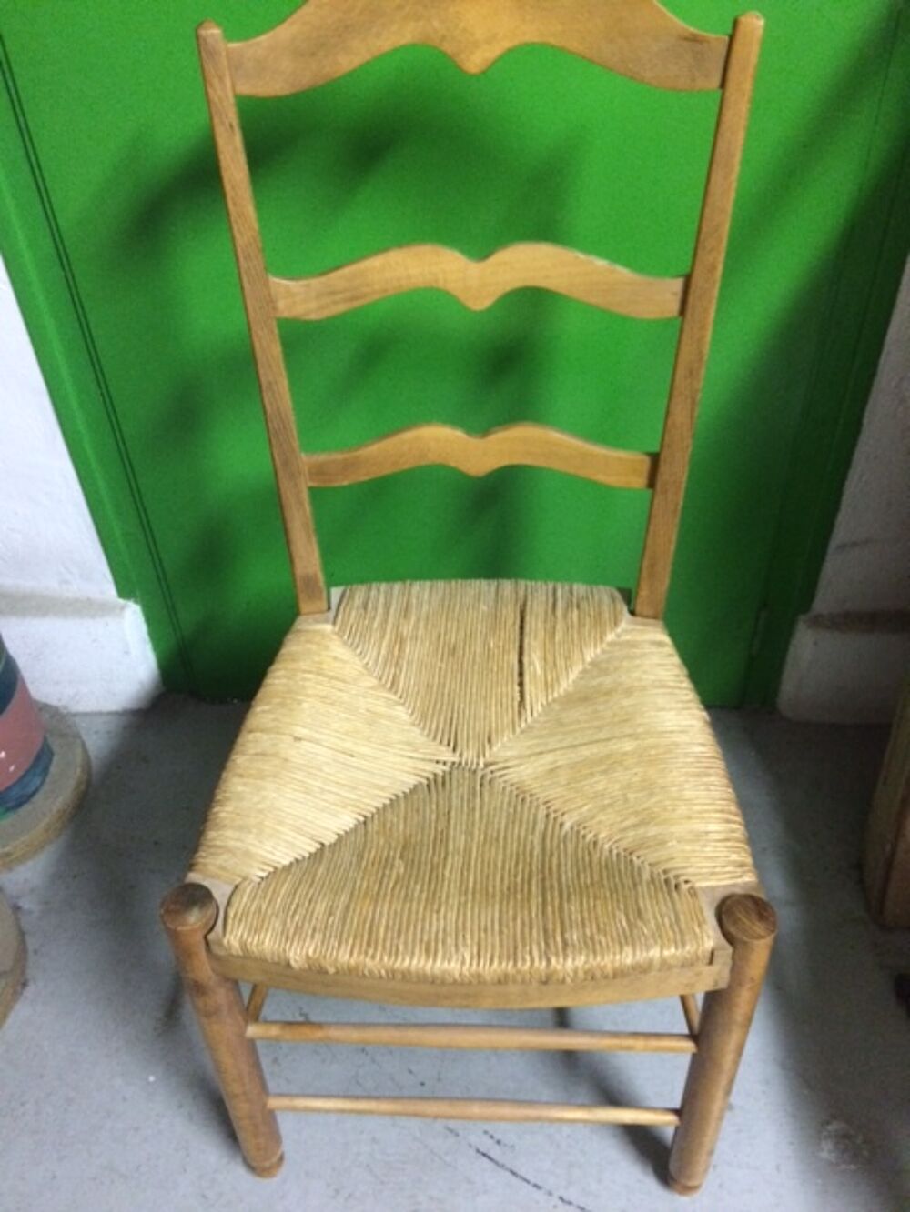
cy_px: 606
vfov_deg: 61.7
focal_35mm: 29
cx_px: 455
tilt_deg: -43.9
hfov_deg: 48.2
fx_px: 1016
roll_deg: +3.9
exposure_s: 1/17
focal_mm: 4.15
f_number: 2.2
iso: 320
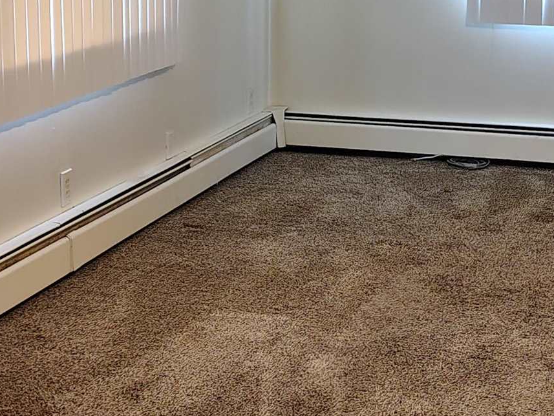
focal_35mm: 86
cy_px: 122
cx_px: 458
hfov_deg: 22.4
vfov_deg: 17.1
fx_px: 1377
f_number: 1.8
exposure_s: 1/60
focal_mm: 5.56
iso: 807
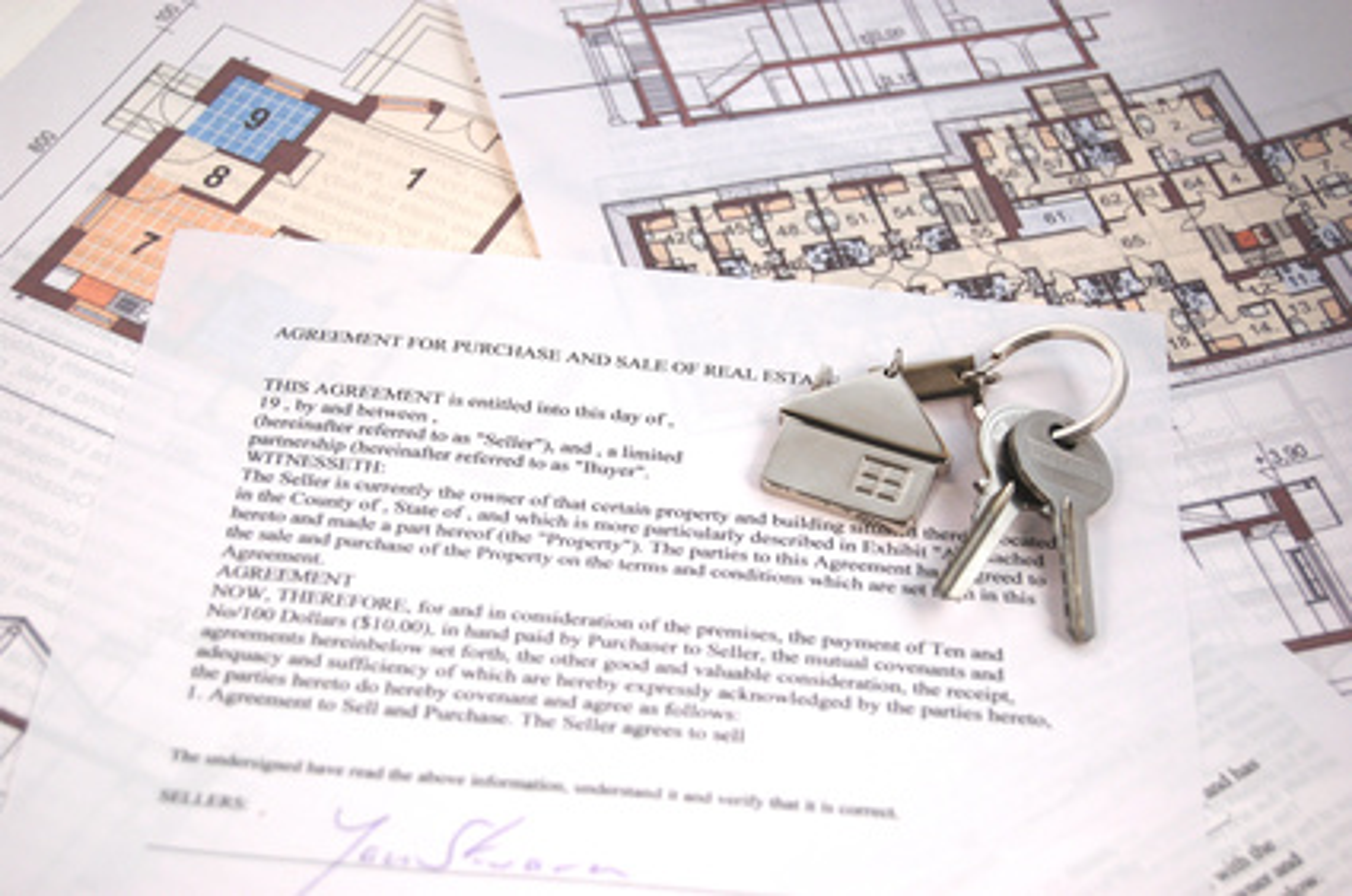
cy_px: 448
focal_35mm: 69
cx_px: 676
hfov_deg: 29.3
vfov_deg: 19.7
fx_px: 2587
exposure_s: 1/40
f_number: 5.3
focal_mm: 46
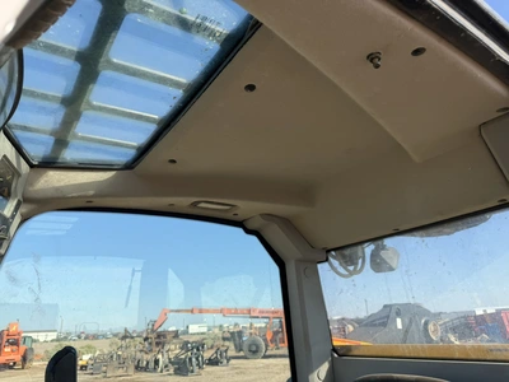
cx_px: 254
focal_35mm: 24
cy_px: 191
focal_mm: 6.76
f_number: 1.78
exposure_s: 1/2299
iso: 80
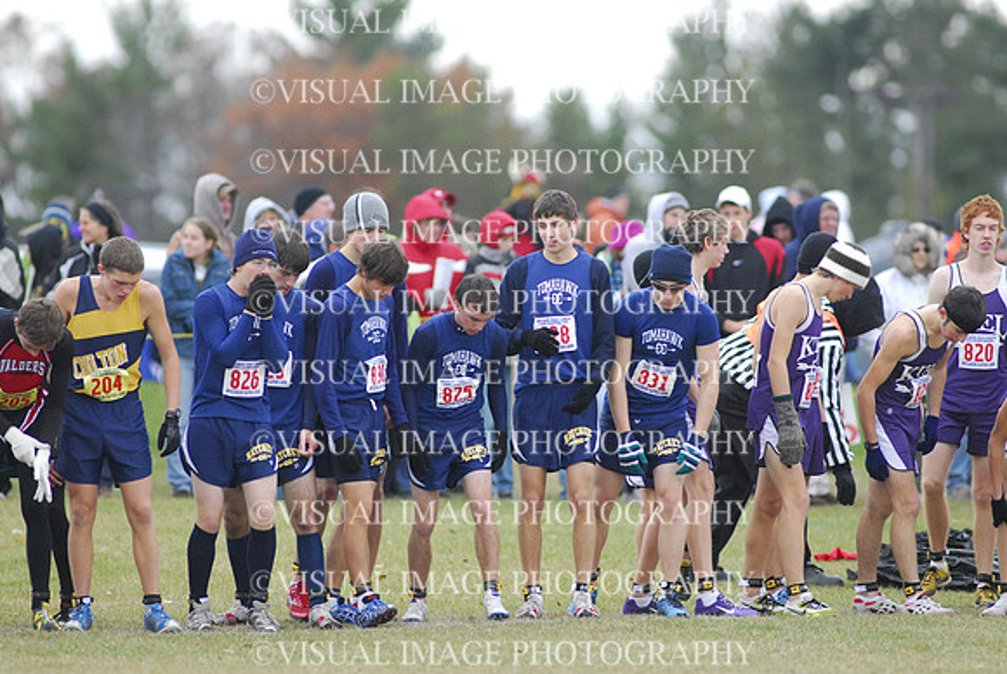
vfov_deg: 3.1
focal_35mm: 450
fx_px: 12600
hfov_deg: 4.6
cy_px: 337
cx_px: 504
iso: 800
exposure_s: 1/640
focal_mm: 300
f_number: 4
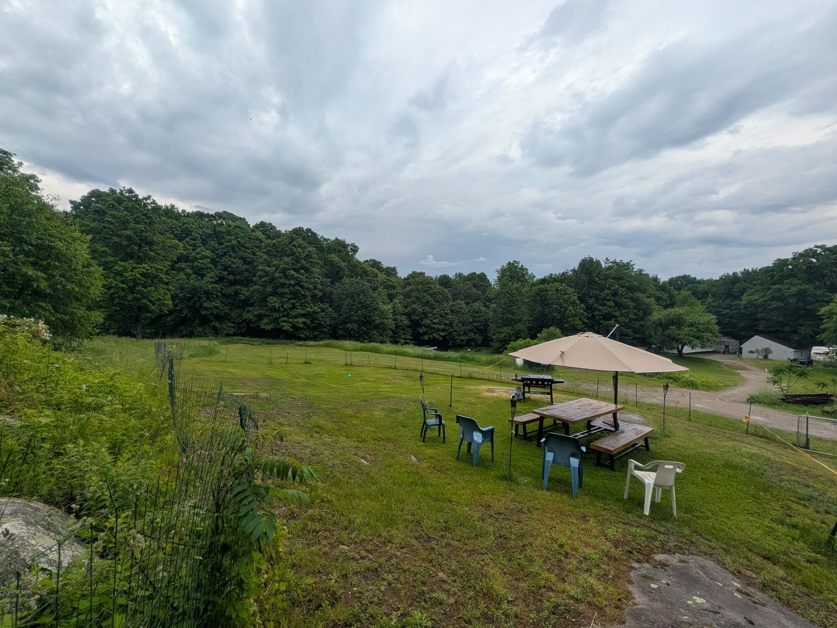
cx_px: 418
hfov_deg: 110.5
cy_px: 314
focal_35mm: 12
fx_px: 290
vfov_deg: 94.5
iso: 46
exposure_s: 1/1949
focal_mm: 2.02
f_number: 1.7
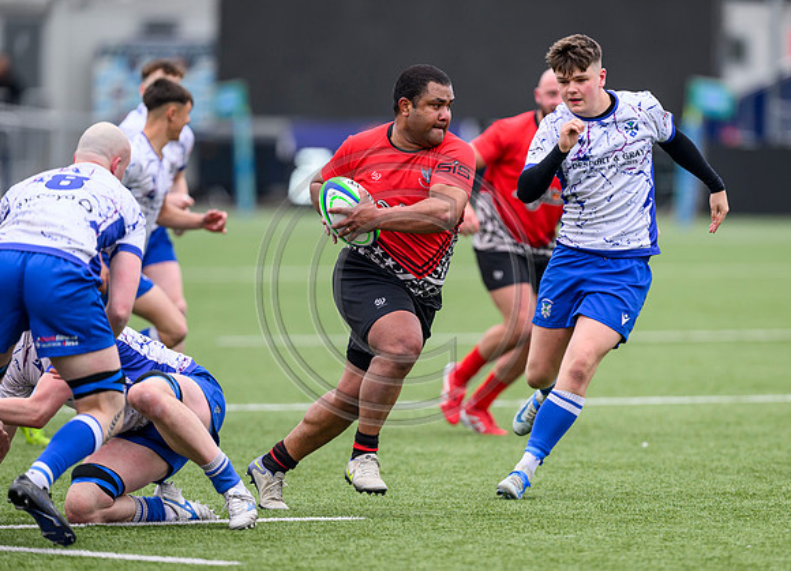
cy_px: 304
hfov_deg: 4.4
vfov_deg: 3.2
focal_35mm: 459
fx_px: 10341
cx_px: 462
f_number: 3.5
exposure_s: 1/1600
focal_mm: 400
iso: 500
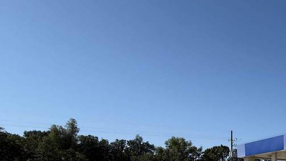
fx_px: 296
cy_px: 214
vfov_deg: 25.7
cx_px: 319
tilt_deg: -3.1
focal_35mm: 39
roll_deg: +1.2
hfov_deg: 40.8
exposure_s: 1/3289
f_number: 2.2
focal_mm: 2.22
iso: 50
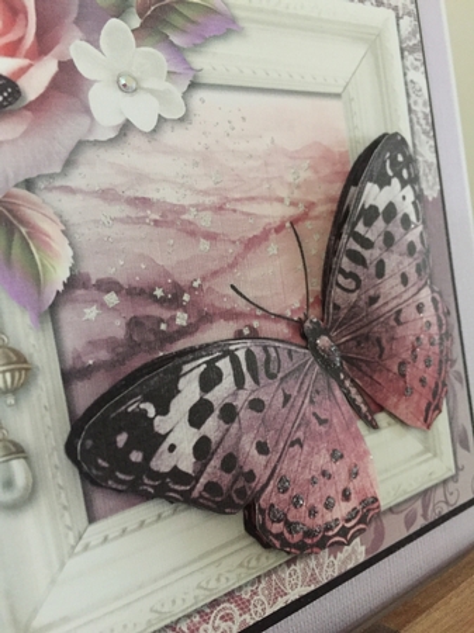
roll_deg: -1.7
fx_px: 530
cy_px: 316
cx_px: 237
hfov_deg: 48.2
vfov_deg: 61.7
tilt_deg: -17.7
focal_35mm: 29
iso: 500
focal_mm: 4.15
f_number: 2.2
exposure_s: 1/17
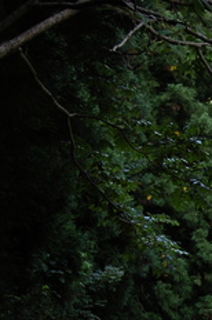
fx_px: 895
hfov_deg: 13.1
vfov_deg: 19.7
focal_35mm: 101
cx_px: 265
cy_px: 306
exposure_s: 1/80
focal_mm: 26
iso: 200
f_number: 4.2
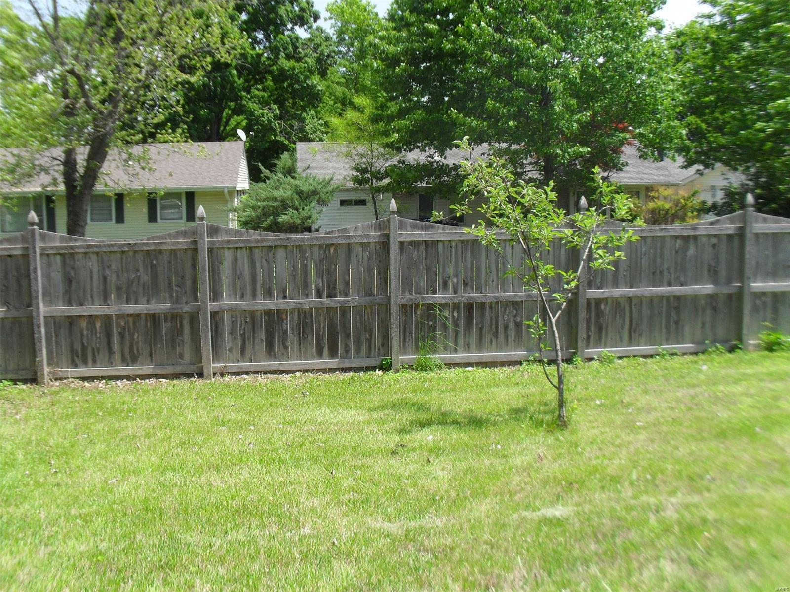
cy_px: 296
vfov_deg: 40.7
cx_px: 395
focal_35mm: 35
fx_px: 799
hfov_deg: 52.6
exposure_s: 1/125
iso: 100
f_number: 8.4
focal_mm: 6.3
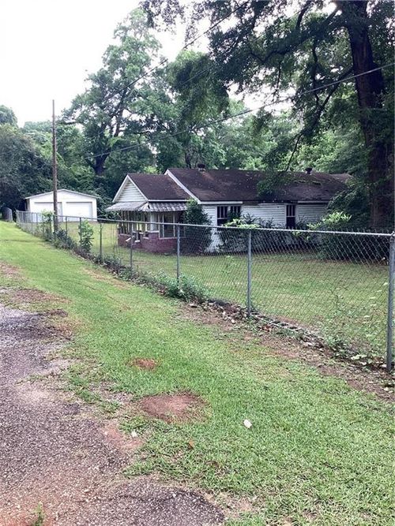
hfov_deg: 45.4
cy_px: 263
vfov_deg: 58.4
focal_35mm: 31
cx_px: 198
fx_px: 472
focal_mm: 3.3
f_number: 2.4
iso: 50
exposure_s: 1/60
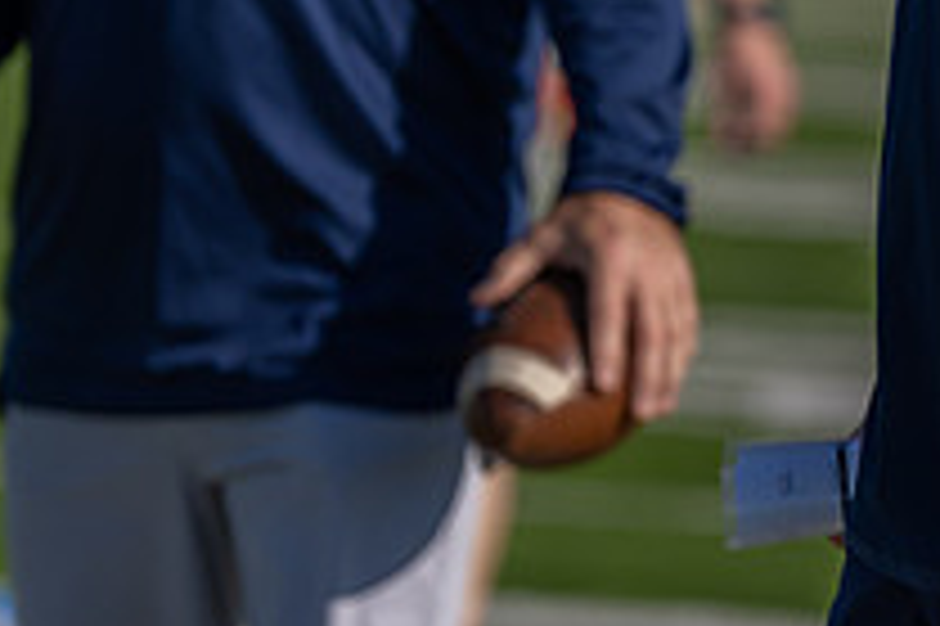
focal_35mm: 577
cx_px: 913
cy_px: -221
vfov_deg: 2.4
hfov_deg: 3.6
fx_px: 15054
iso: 160
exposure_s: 1/4000
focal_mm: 158
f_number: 3.2
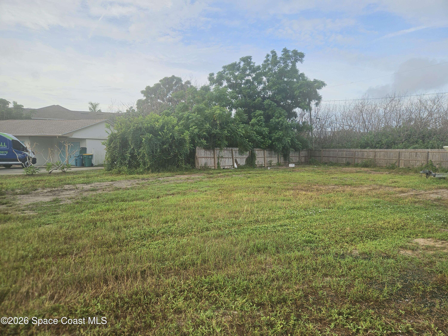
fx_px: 298
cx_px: 224
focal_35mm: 23
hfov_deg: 73.9
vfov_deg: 58.9
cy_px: 168
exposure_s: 1/1000
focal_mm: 5.4
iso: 25
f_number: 1.8
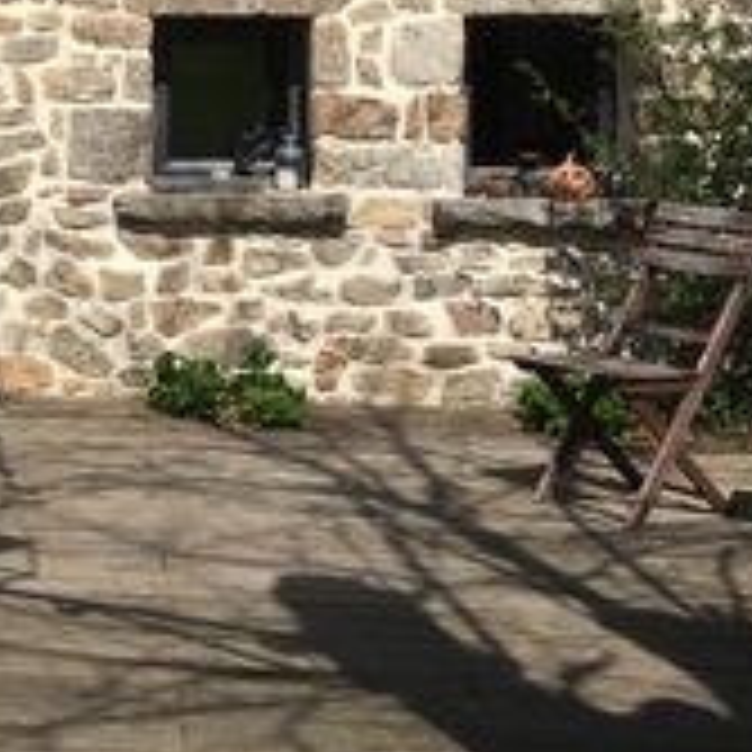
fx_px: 2261
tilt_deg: -0.8
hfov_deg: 17.0
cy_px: 45
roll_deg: +0.7
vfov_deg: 18.5
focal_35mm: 92
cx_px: -387
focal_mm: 4.15
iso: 25
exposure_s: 1/2747
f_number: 2.2
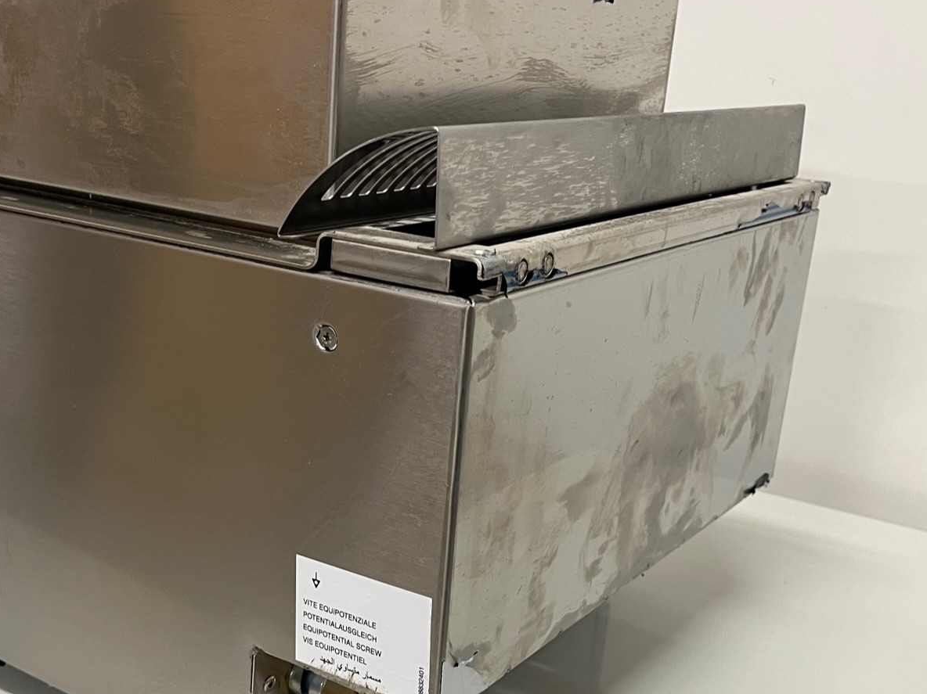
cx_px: 346
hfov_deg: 41.8
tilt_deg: -19.2
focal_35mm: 45
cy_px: 469
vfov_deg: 31.9
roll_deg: -1.6
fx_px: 1205
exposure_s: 1/50
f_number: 1.6
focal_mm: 5.1
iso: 100
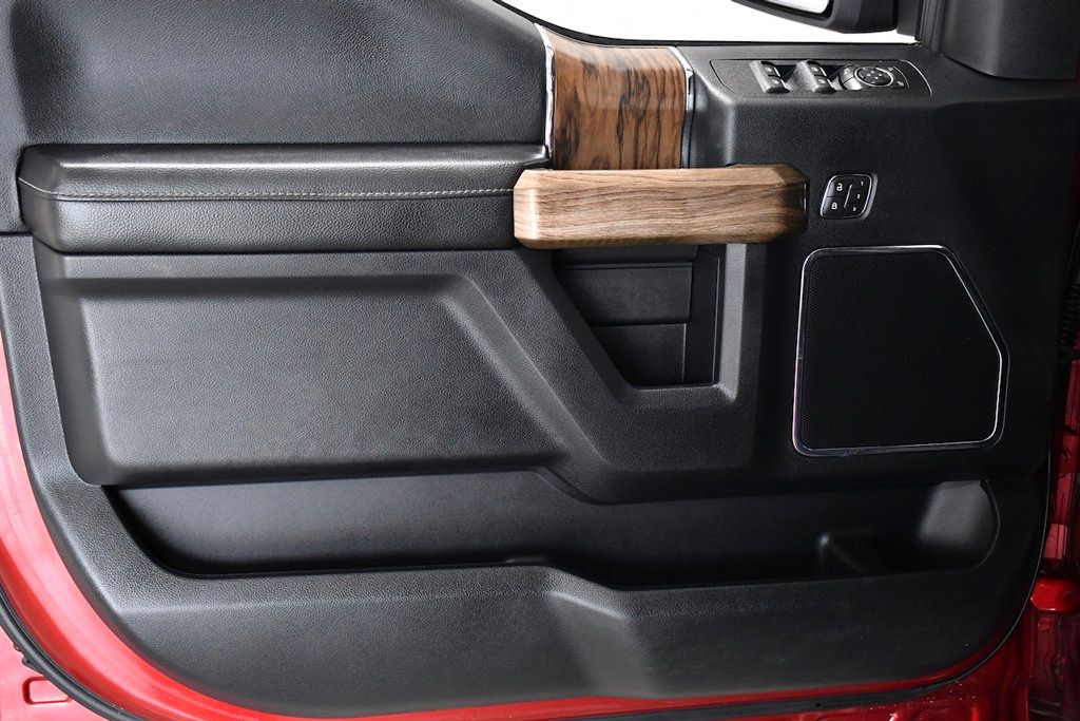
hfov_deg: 41.1
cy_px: 360
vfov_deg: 28.1
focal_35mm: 48
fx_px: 1440
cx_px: 540
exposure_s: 1/320
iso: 2500
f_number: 4
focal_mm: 32
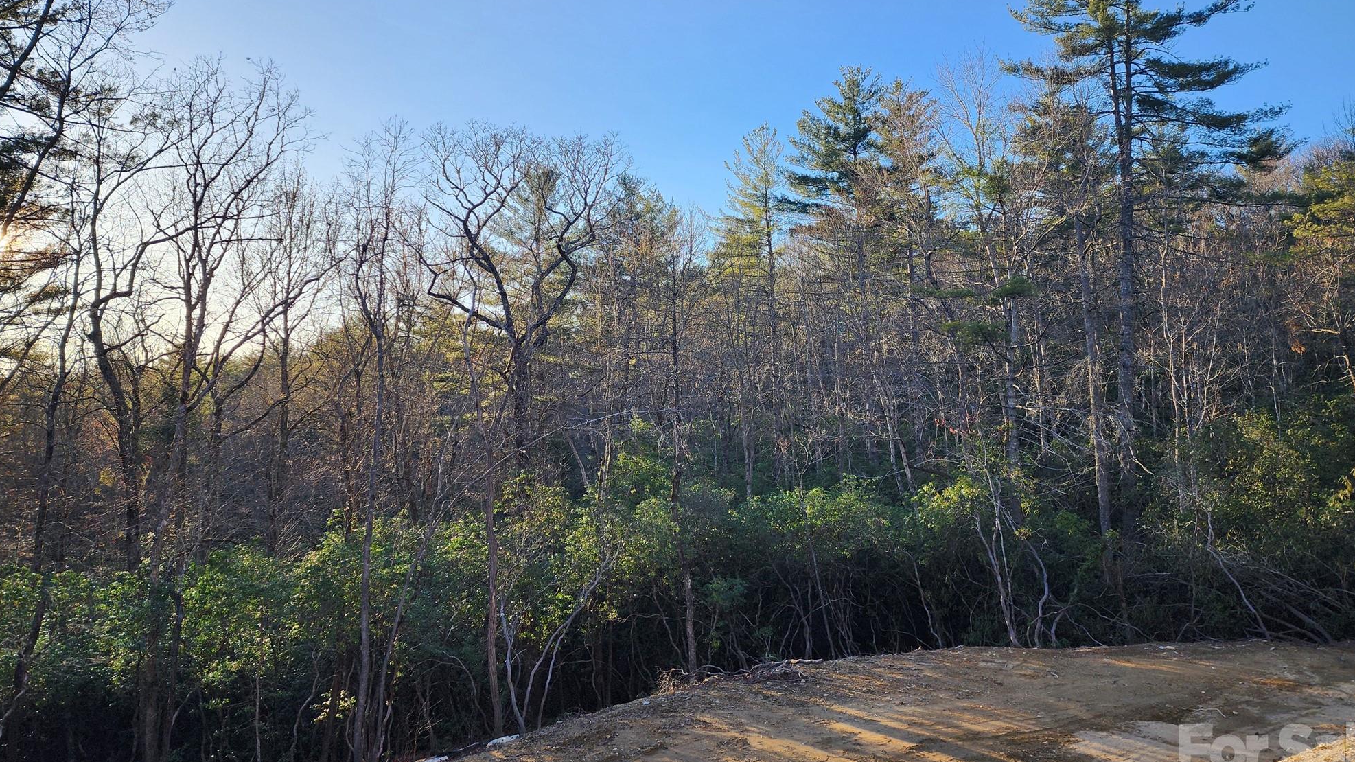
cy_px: 332
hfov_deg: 71.9
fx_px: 934
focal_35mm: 26
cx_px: 695
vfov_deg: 44.3
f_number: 1.8
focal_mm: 6.4
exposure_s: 1/301
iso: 12
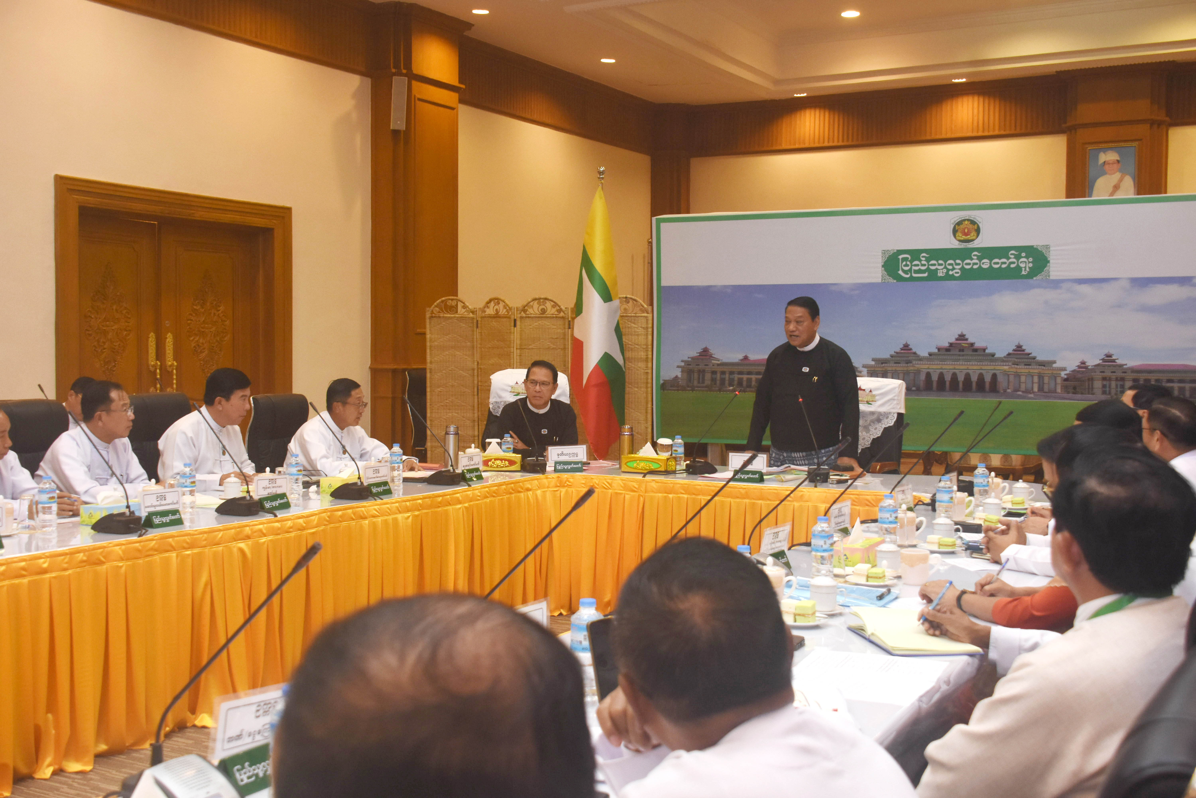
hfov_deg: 49.6
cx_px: 598
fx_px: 1296
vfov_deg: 34.2
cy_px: 399
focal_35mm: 39
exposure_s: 1/50
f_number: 5
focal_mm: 26
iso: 1000
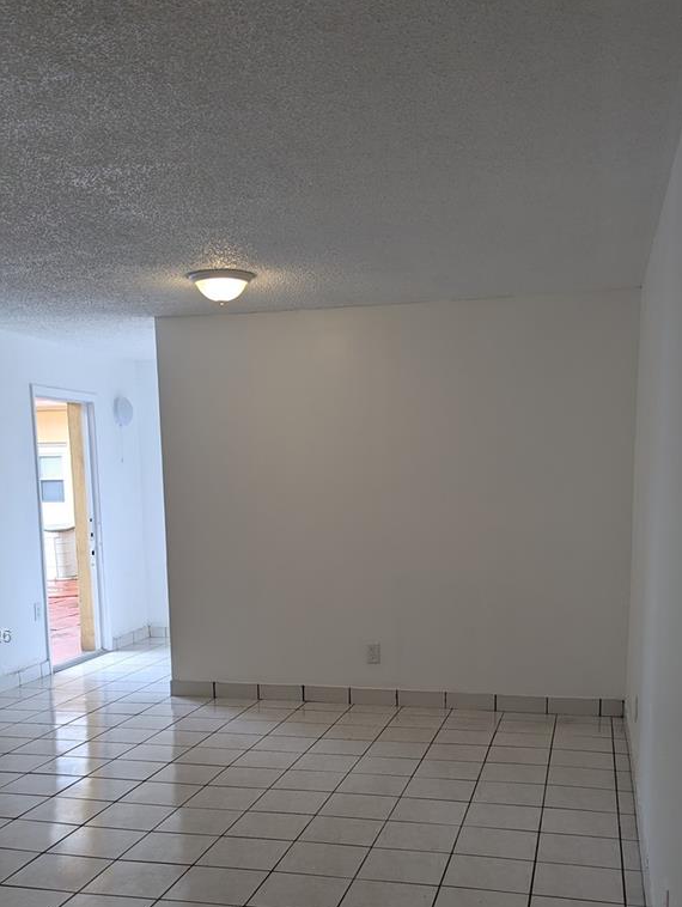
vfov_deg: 47.7
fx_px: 997
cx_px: 328
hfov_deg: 37.8
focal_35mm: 38
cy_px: 637
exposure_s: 1/120
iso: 36
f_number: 1.85
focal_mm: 6.81
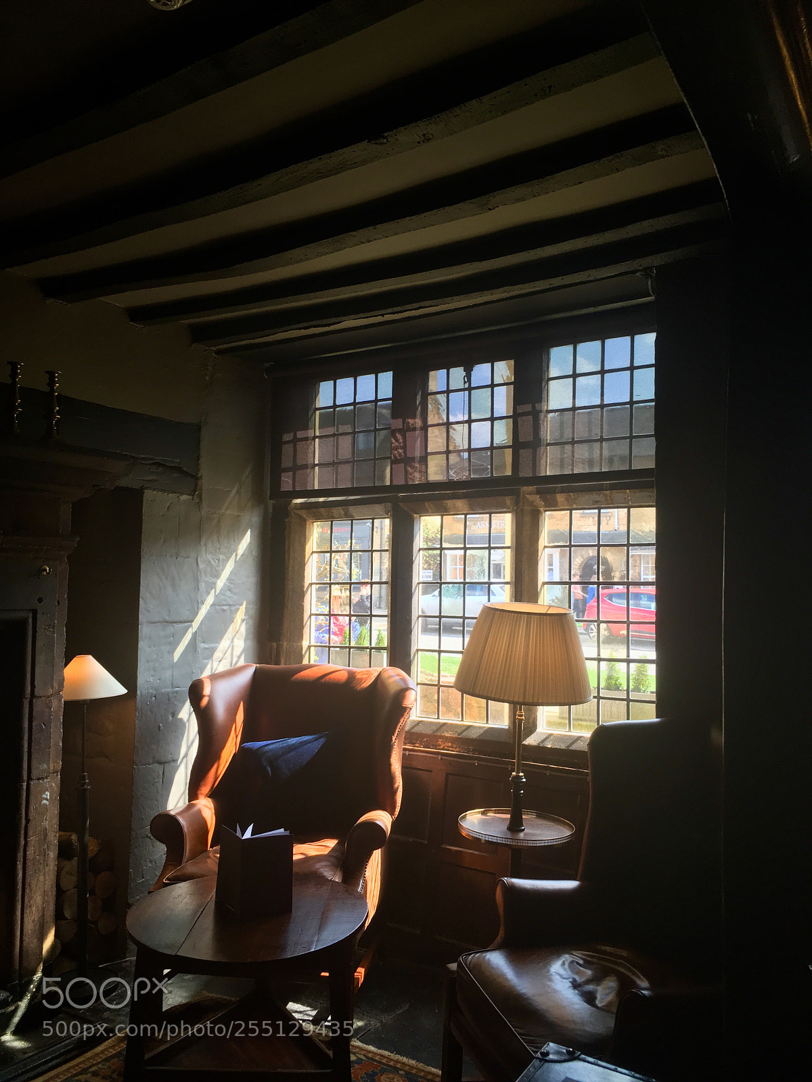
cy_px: 541
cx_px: 406
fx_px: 907
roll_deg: -0.7
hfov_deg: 48.2
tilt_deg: +3.7
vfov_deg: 61.7
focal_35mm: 29
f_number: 2.2
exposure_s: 1/100
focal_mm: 4.15
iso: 40
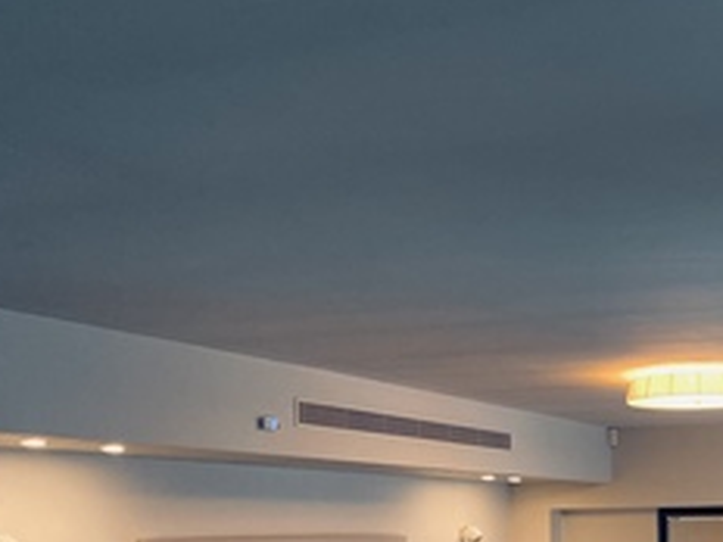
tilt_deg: -1.0
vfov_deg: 24.9
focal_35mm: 56
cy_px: 540
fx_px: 1170
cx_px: 682
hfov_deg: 32.2
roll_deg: +0.6
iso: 250
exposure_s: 1/50
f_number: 1.8
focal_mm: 4.25
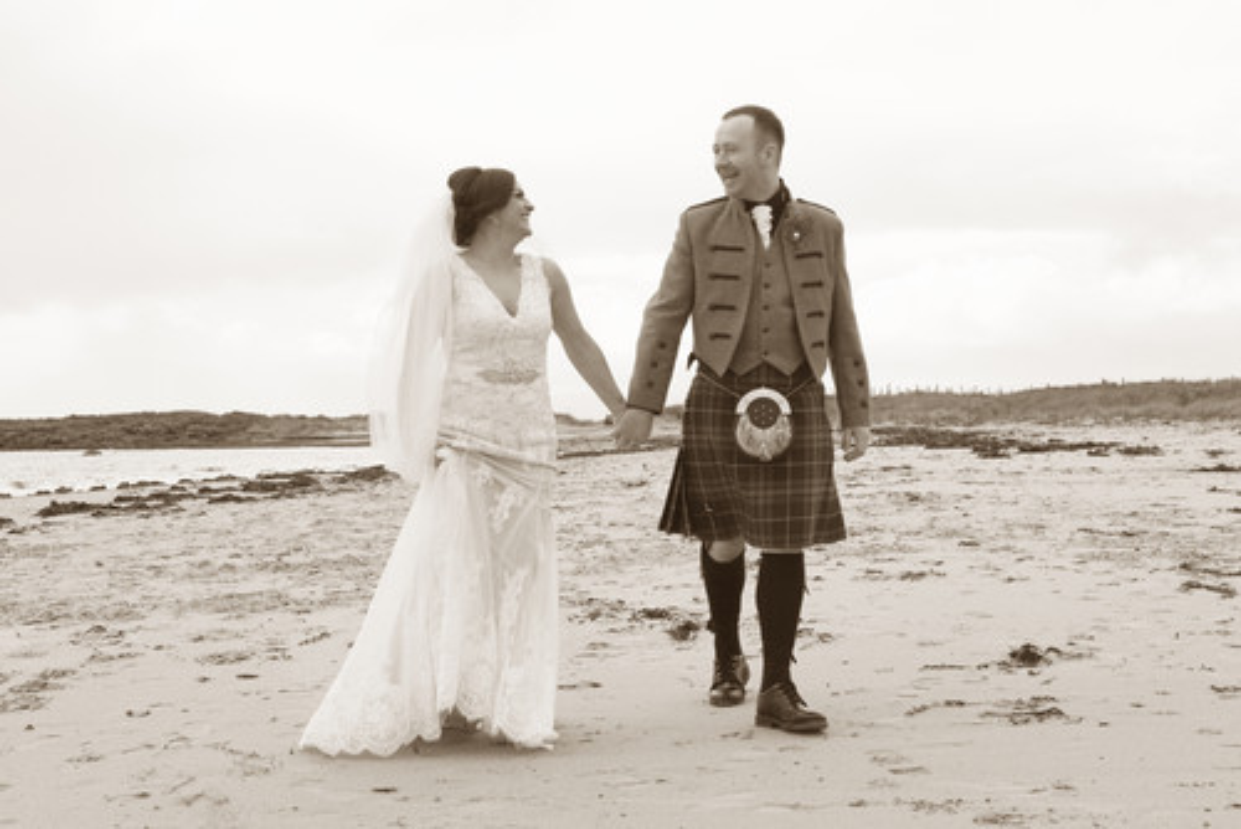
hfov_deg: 58.7
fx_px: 1104
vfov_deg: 41.2
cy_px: 414
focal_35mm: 32
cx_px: 620
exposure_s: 1/500
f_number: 11
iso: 320
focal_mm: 32
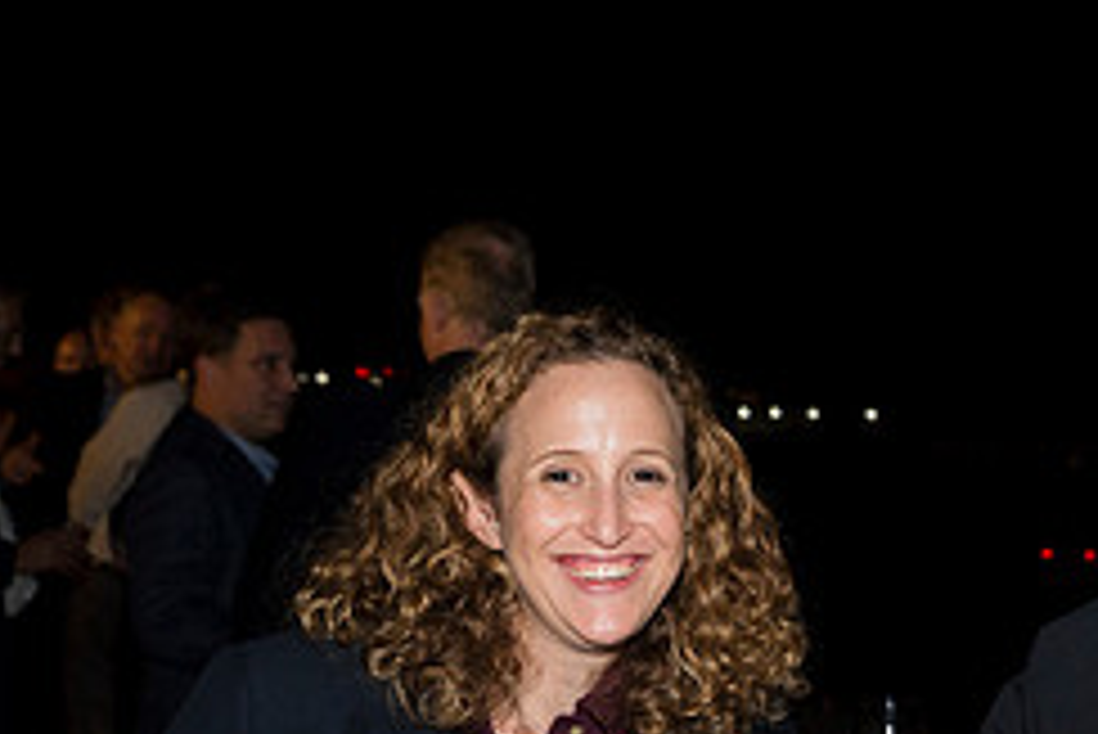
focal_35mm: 107
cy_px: 664
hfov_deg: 18.2
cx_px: 1300
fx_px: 3265
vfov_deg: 12.7
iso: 1250
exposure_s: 1/125
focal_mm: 45
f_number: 5.6
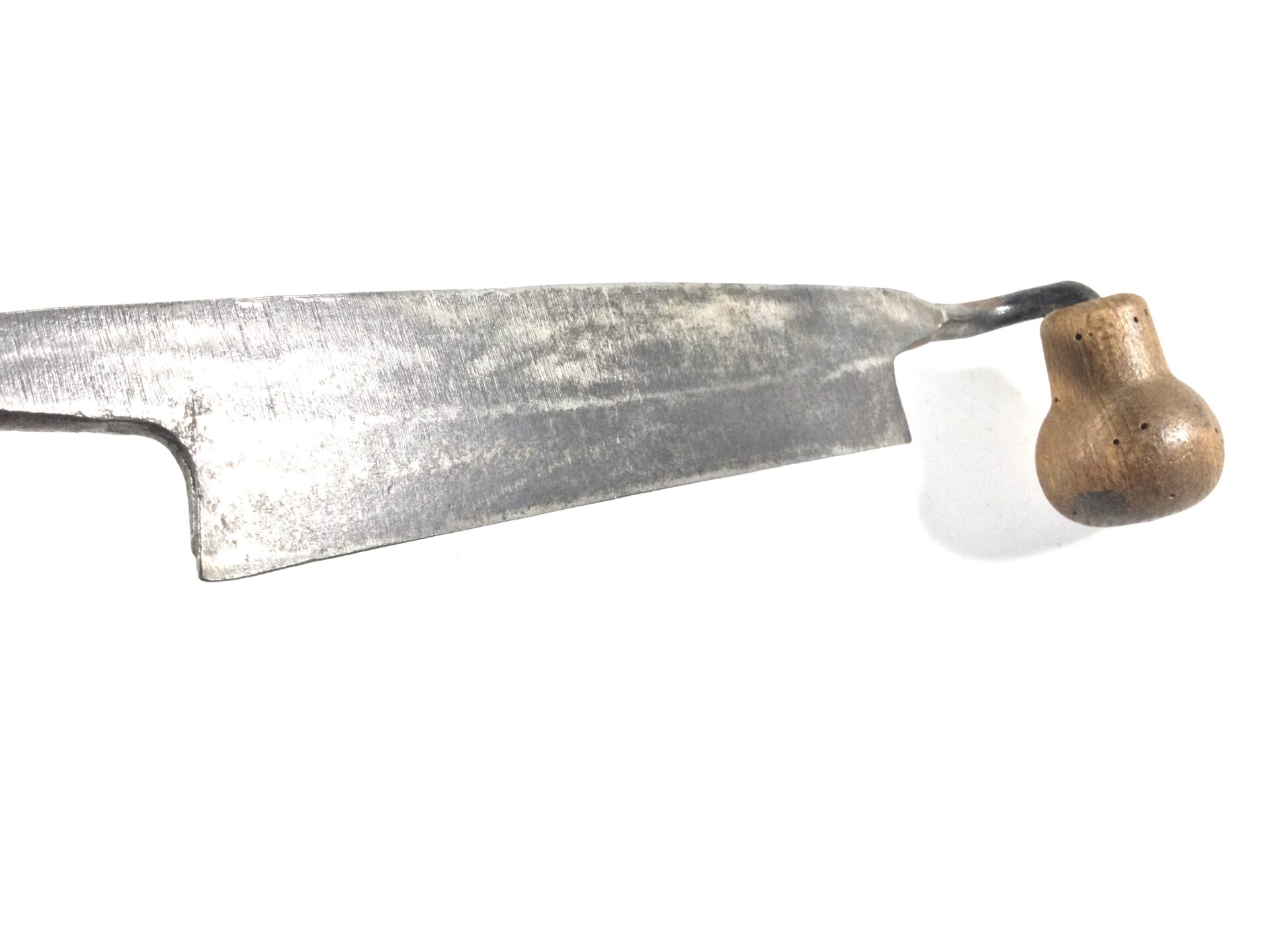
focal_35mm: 31
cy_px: 476
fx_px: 1137
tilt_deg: -71.3
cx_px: 635
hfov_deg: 58.4
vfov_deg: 45.4
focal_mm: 3.3
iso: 50
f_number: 2.4
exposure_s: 1/100
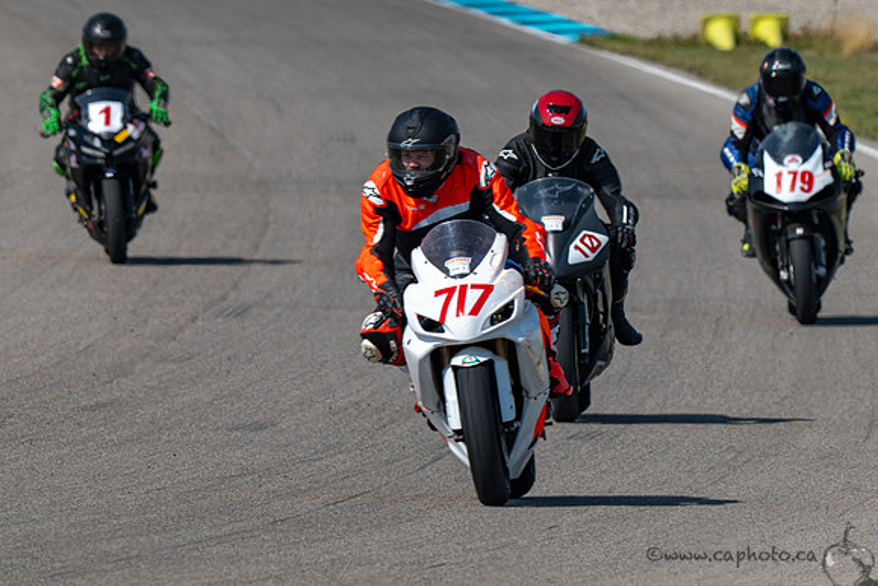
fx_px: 20552
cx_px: 414
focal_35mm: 843
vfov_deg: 1.6
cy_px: 411
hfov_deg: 2.4
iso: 80
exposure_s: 1/250
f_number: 11
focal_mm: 600
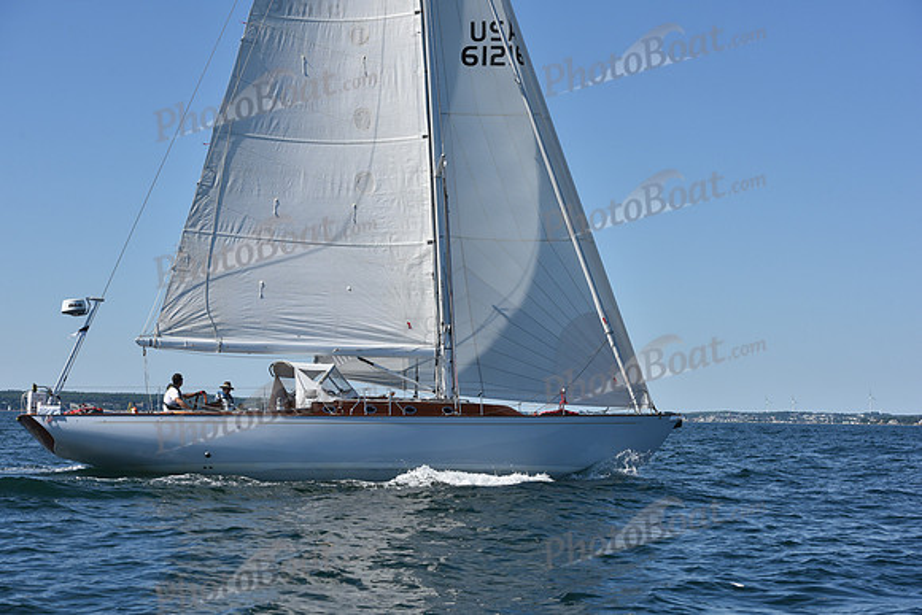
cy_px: 308
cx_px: 461
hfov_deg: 28.8
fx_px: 1793
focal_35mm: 70
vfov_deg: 19.5
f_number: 8
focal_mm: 70
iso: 250
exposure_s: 1/1250
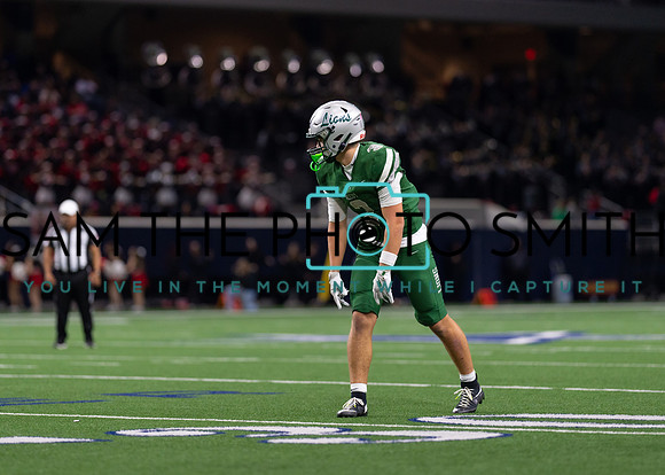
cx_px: 313
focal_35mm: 185
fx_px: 3493
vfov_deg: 7.8
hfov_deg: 10.9
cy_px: 171
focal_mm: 135
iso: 1000
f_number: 1.8
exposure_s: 1/1600
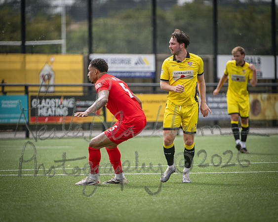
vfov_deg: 4.0
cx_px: 139
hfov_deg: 5.1
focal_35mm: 383
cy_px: 111
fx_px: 3151
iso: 400
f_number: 4
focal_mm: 340
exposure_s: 1/2500
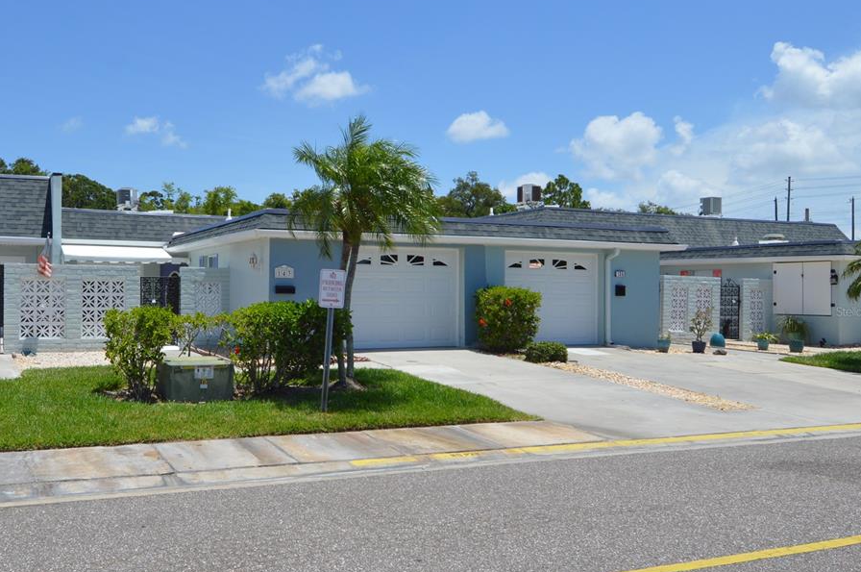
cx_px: 399
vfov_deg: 52.9
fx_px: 573
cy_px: 311
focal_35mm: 24
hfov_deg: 73.7
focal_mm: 14
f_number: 9
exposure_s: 1/320
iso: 100
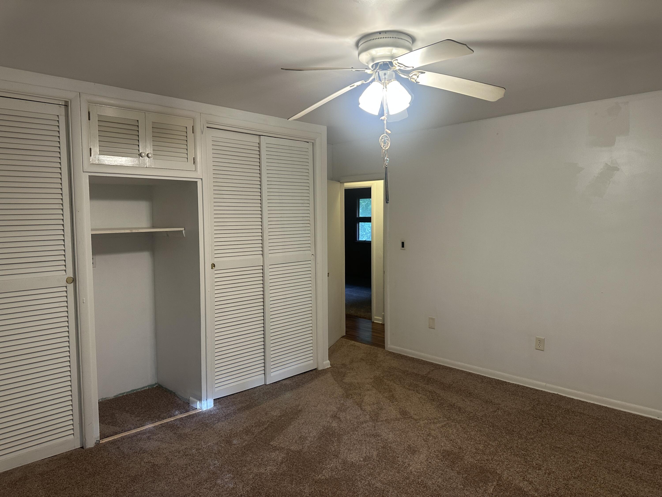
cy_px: 248
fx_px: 459
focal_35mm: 24
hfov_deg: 71.6
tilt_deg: -3.3
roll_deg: -0.3
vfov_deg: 56.8
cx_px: 331
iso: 200
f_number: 1.78
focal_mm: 6.86
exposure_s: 1/60
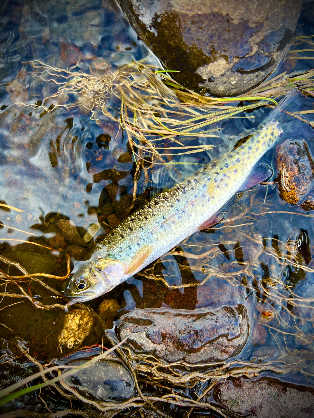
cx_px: 157
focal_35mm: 26
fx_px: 314
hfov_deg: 53.1
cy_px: 209
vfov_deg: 67.3
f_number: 1.5
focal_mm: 5.7
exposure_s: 1/215
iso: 40
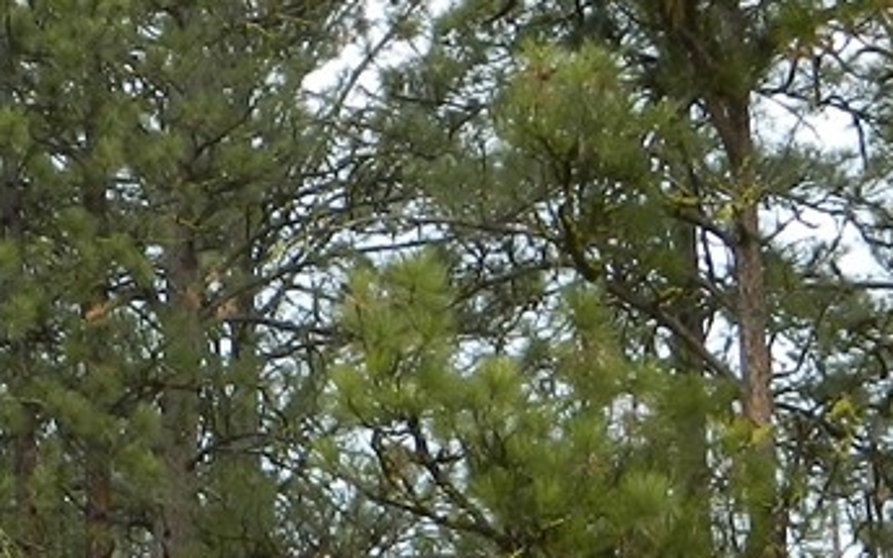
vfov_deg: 6.3
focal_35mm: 202
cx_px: -174
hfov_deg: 10.2
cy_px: 1077
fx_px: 4916
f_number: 3.5
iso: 80
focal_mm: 7.3
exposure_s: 1/100
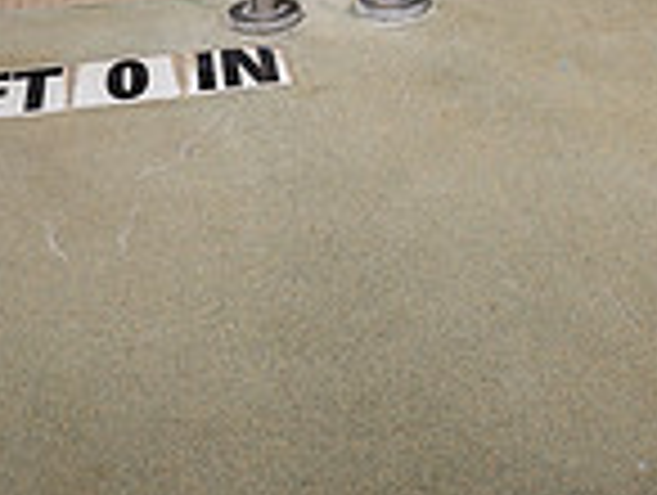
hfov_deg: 24.6
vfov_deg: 15.4
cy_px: -490
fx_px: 1464
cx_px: 594
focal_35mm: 77
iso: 160
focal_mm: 26
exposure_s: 1/200
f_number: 5.6
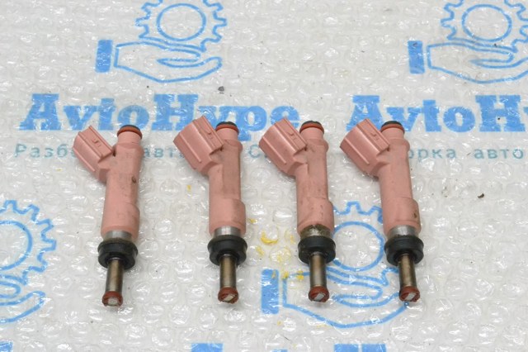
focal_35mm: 69
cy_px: 176
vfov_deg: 19.7
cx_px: 264
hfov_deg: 29.3
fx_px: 1011
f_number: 14
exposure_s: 1/100
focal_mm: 46
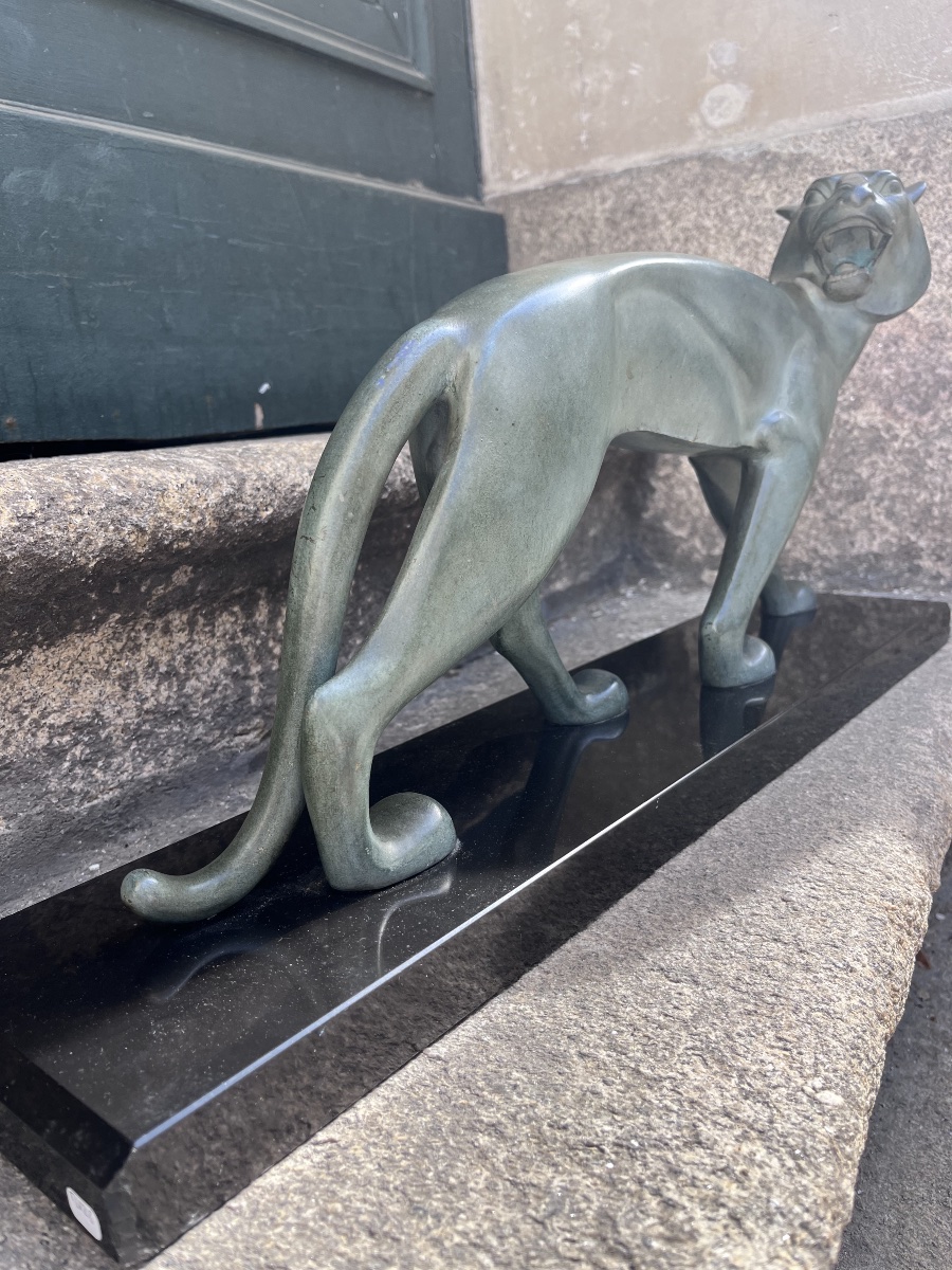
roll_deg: +5.4
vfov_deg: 67.3
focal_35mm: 26
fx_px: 953
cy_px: 635
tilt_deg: -14.1
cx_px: 476
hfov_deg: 53.1
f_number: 1.6
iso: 50
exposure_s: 1/299
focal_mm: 5.1
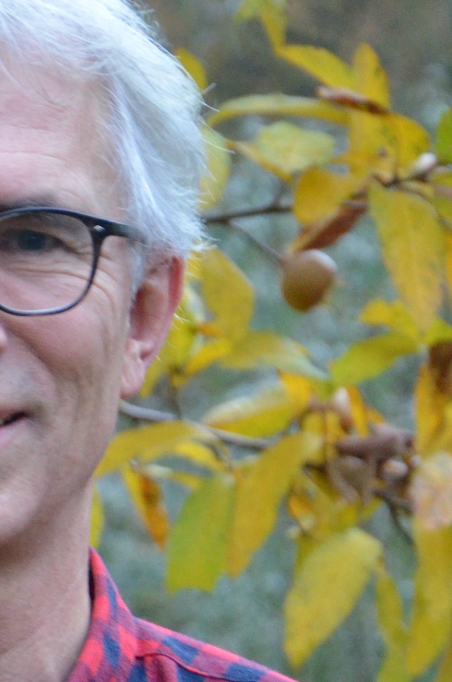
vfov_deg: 5.8
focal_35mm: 352
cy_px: 815
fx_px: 6653
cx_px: -89
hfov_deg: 3.9
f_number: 5.3
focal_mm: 75
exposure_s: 1/25
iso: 2000
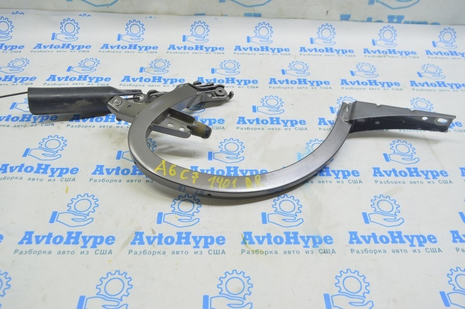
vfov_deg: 43.5
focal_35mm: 30
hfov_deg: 62.0
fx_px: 387
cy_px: 154
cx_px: 232
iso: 400
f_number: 5.6
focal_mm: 20
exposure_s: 1/20
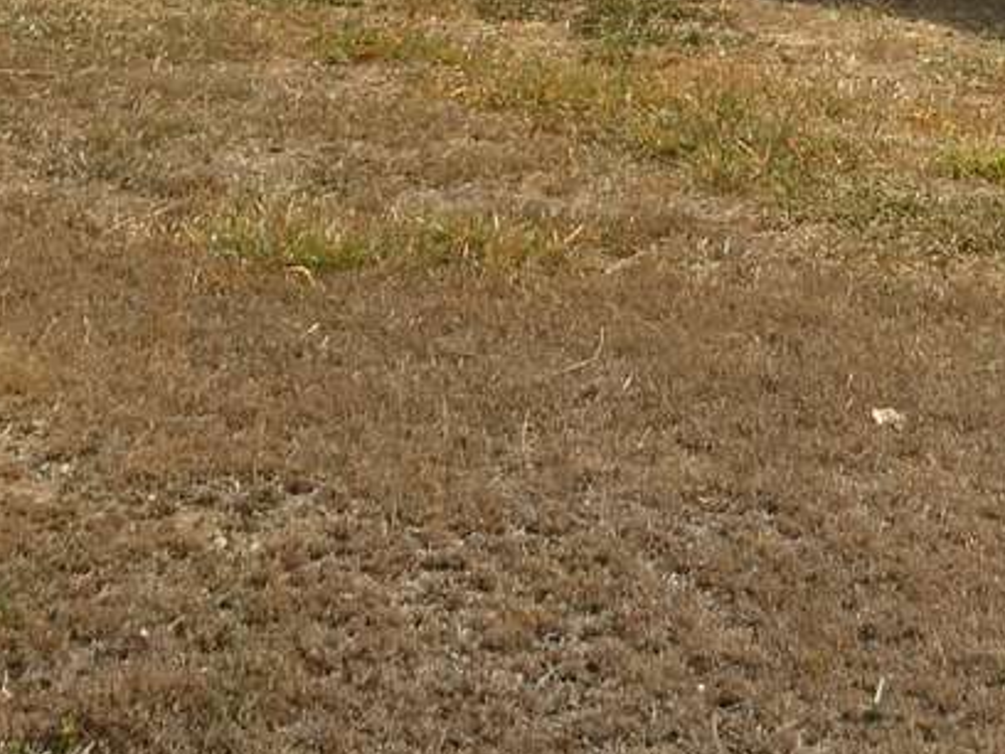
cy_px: -493
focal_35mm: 113
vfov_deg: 12.3
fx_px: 3281
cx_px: 601
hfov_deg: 17.4
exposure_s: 1/1000
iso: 80
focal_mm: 4.3
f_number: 3.3
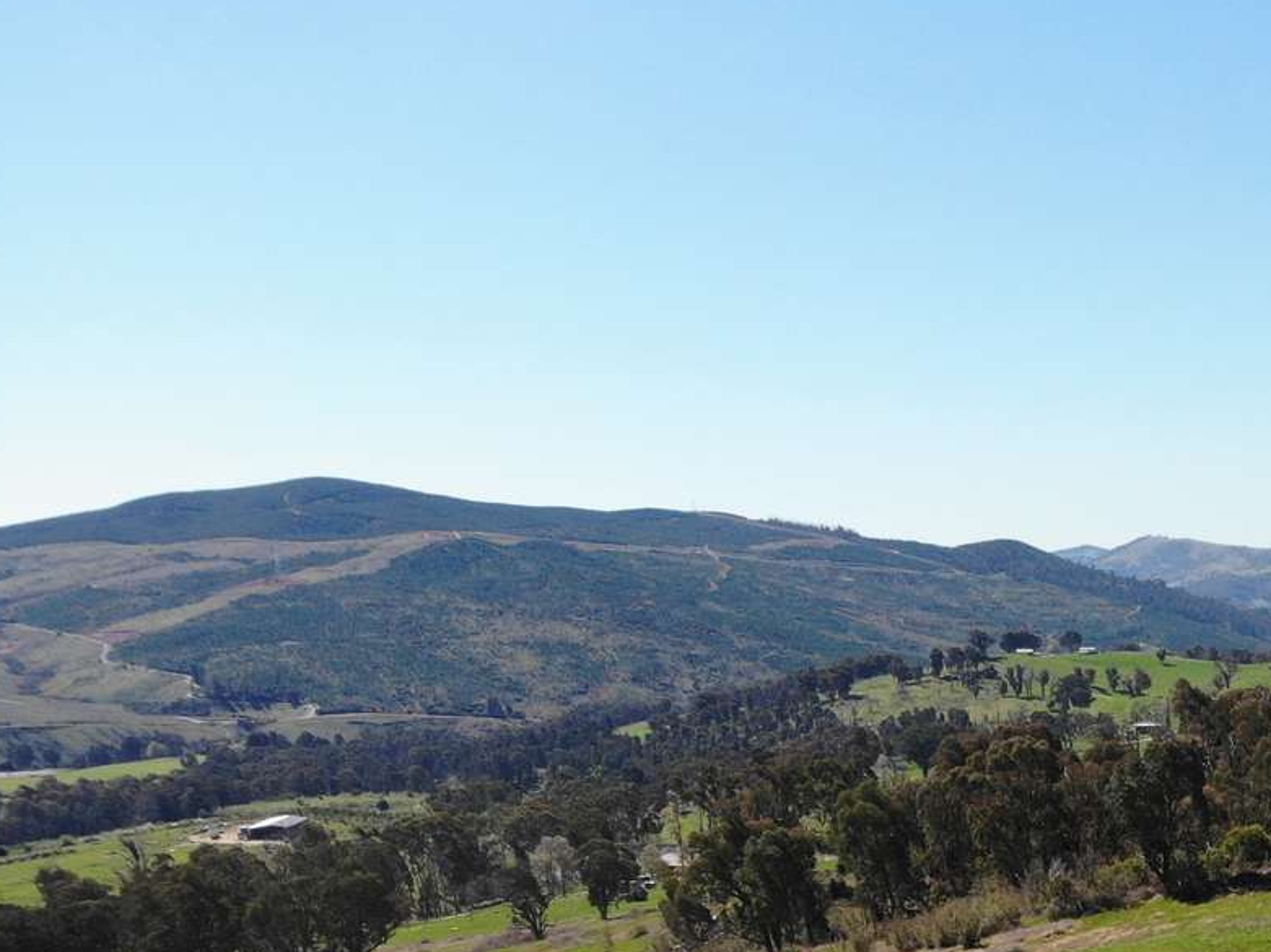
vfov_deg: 23.0
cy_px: 1103
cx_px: 1515
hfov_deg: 28.5
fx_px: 2165
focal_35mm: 59
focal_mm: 4.5
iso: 100
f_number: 2.8
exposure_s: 1/834
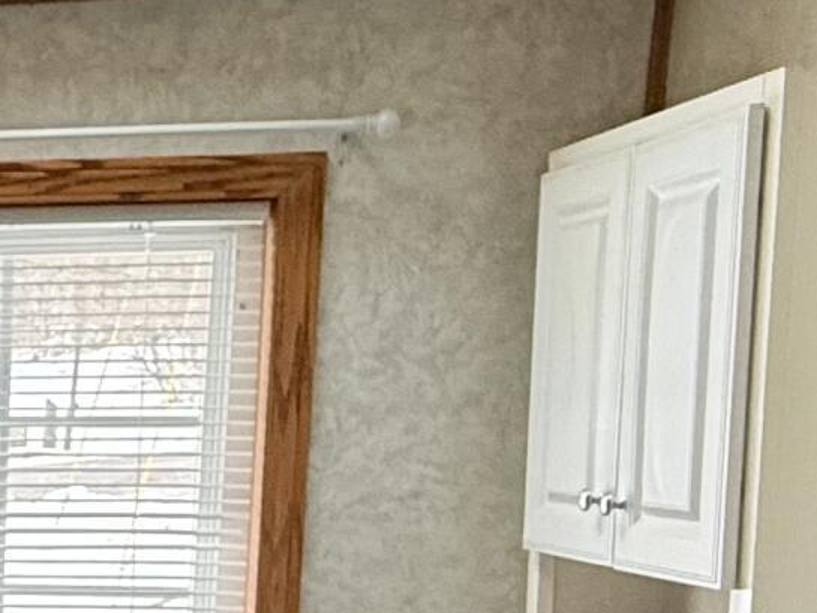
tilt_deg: -8.0
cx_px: -462
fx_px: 1818
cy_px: 691
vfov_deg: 18.4
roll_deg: +0.2
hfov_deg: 20.9
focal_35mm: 77
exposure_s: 1/99
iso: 320
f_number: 2.2
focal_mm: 2.22
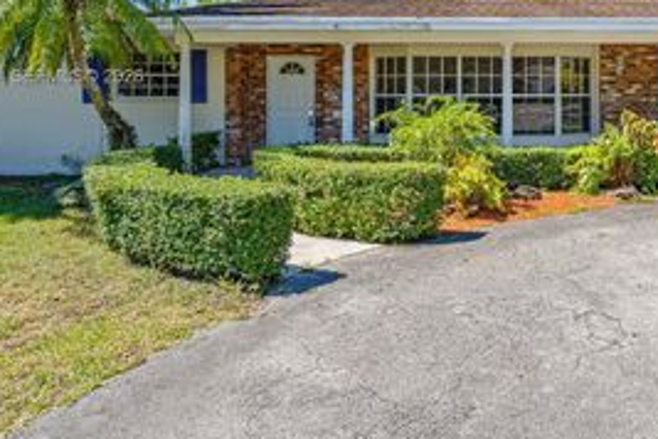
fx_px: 548
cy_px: 78
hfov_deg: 57.6
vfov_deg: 41.4
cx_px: 520
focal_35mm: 30
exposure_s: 1/500
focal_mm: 16
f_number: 9
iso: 1250
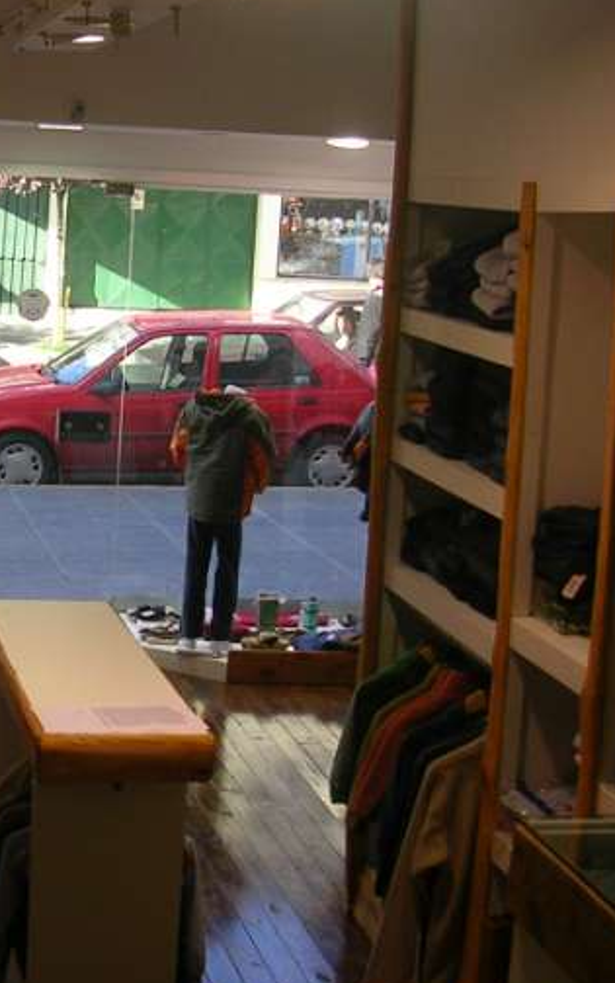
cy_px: 450
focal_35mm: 72
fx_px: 1928
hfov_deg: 17.6
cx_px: -18
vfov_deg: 28.6
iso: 50
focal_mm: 5.8
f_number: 2.8
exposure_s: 1/153
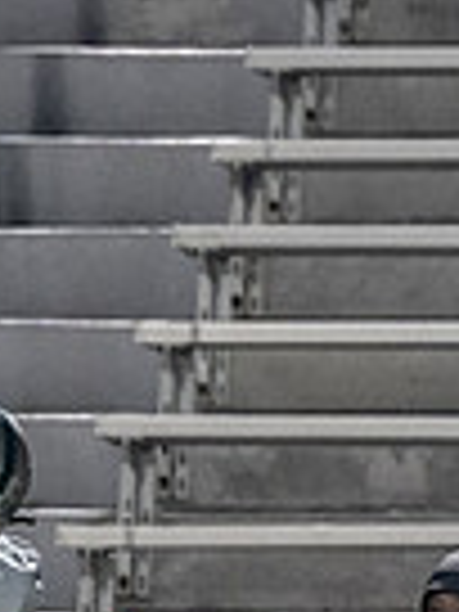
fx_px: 28058
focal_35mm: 1587
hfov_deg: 0.9
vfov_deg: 1.2
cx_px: -347
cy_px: 834
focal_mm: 200
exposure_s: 1/1250
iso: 3200
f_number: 2.8
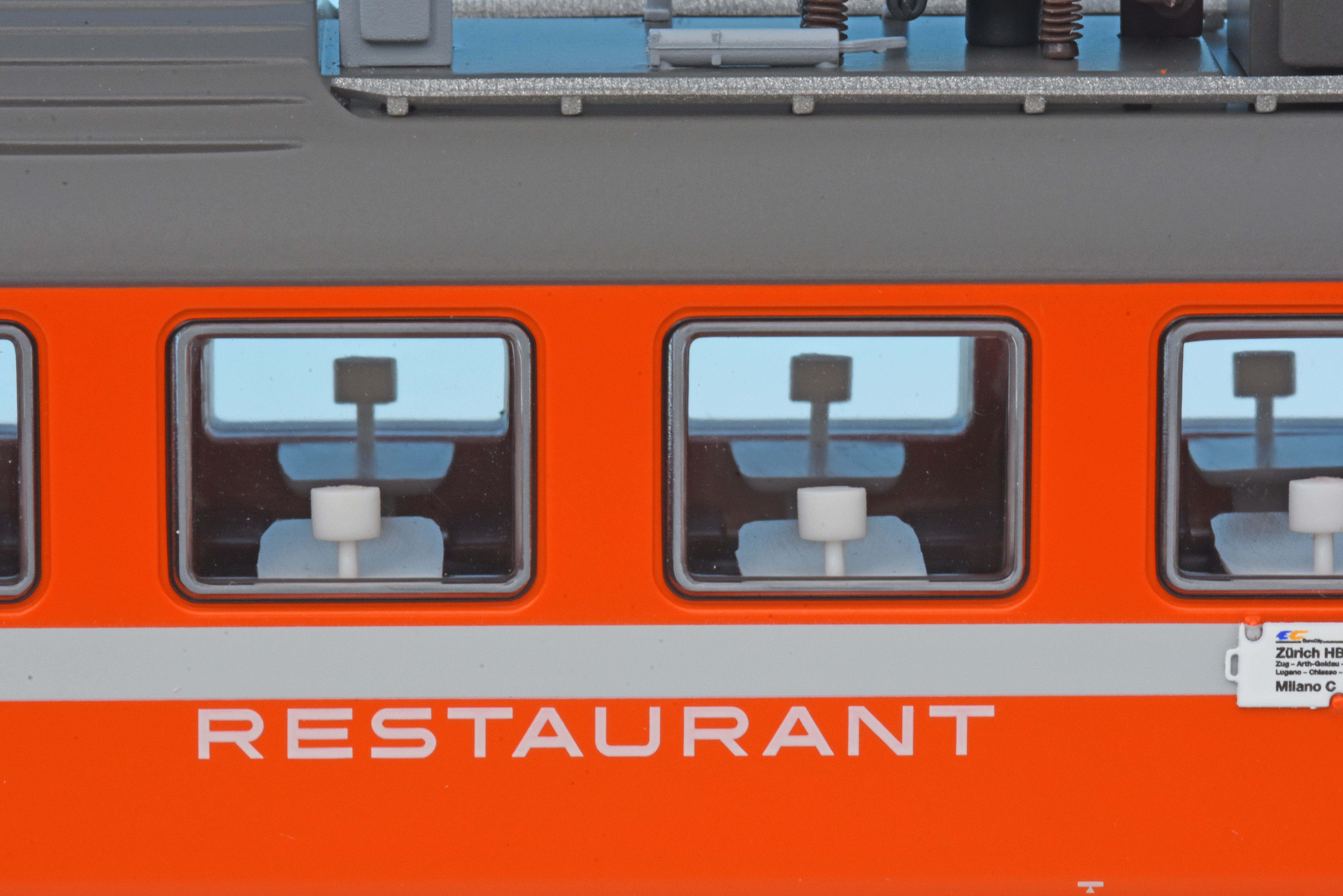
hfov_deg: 13.0
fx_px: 5875
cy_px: 448
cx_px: 672
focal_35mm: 158
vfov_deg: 8.7
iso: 800
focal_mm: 105
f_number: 29
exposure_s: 1/50
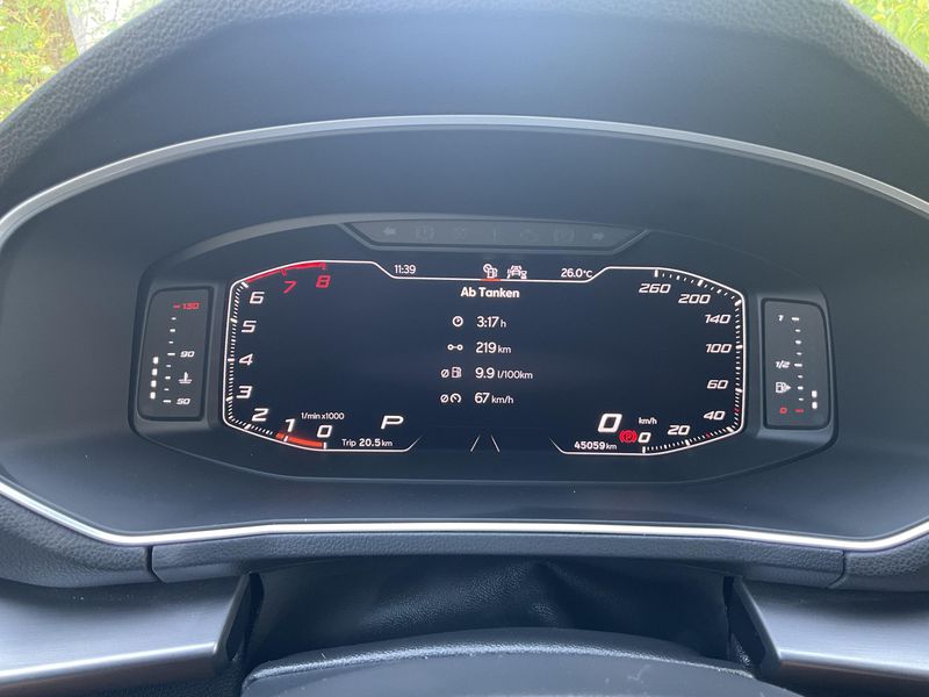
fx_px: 778
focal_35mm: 29
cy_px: 348
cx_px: 464
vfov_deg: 48.2
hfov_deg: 61.7
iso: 100
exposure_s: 1/56
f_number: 1.8
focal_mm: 3
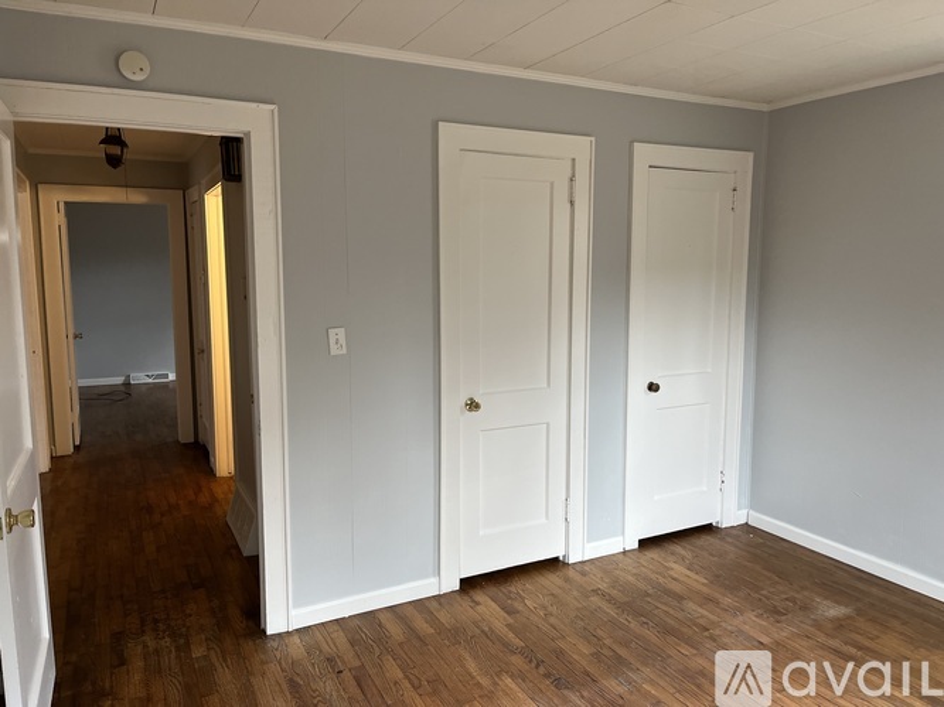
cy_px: 354
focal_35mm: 26
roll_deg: +0.3
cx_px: 472
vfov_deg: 53.0
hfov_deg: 67.3
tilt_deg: -7.2
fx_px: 709
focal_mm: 5.1
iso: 125
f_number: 1.6
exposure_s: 1/120
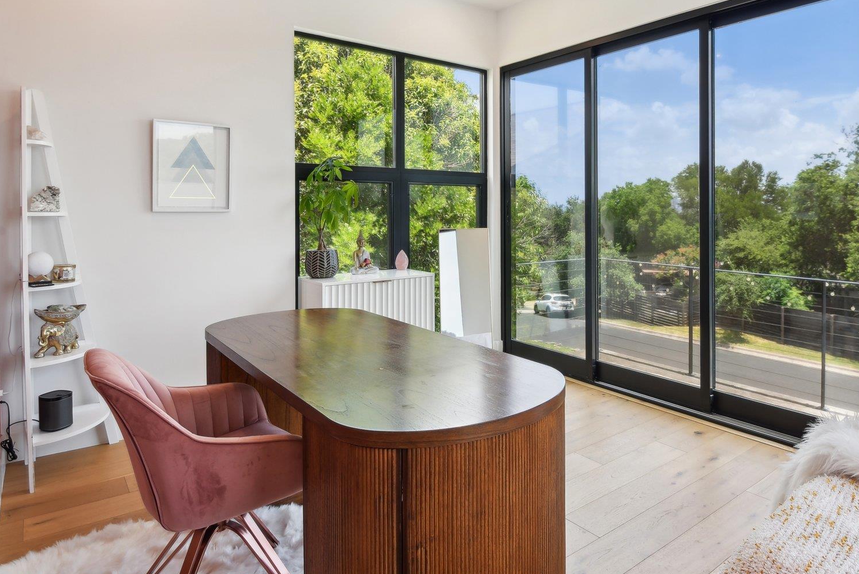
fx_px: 525
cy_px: 208
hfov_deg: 78.0
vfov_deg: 56.4
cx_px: 497
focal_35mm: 22
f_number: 8
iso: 400
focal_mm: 16
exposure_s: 1/80
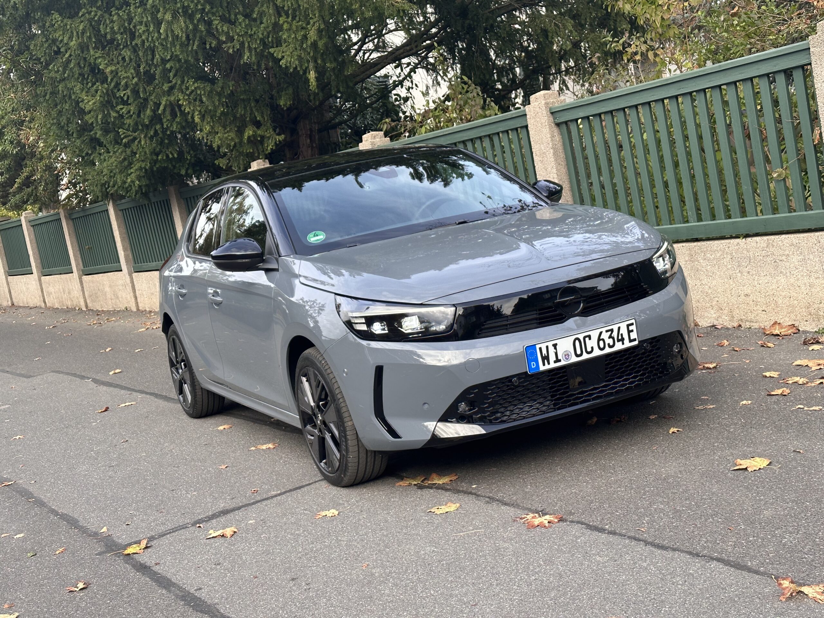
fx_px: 1143
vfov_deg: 30.3
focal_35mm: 48
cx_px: 412
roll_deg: +12.1
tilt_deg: -5.5
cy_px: 309
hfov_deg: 39.7
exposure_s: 1/608
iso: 64
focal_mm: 6.86
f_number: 1.78
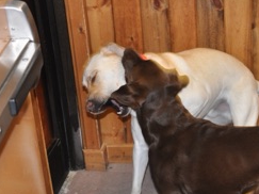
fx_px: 681
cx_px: 253
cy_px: 147
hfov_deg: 20.9
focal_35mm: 91
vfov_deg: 16.1
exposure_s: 1/60
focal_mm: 32
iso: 800
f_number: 4.2
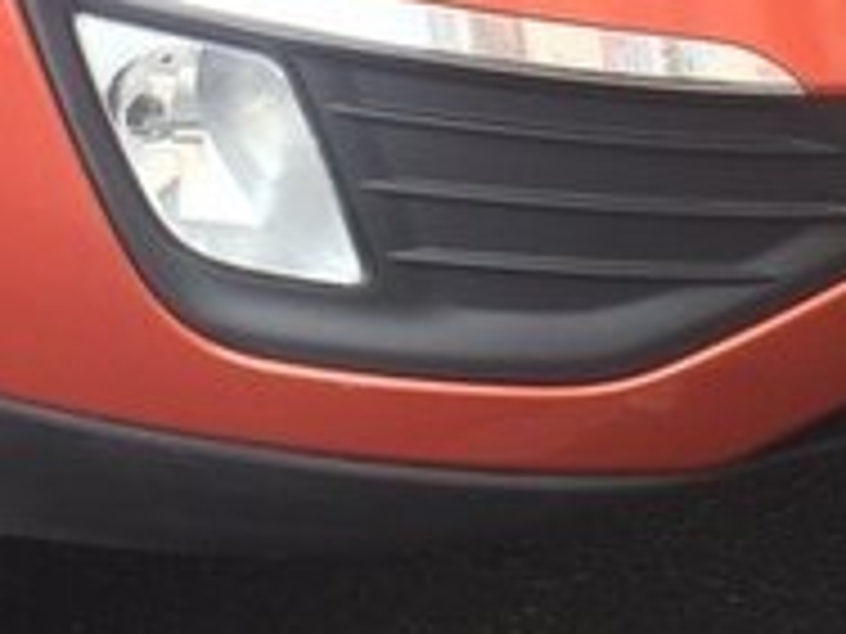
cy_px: -218
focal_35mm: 102
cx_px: 369
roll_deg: -2.7
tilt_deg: -12.4
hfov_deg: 19.3
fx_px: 2493
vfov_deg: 13.9
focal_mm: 4.15
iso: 50
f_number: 2.2
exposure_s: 1/100
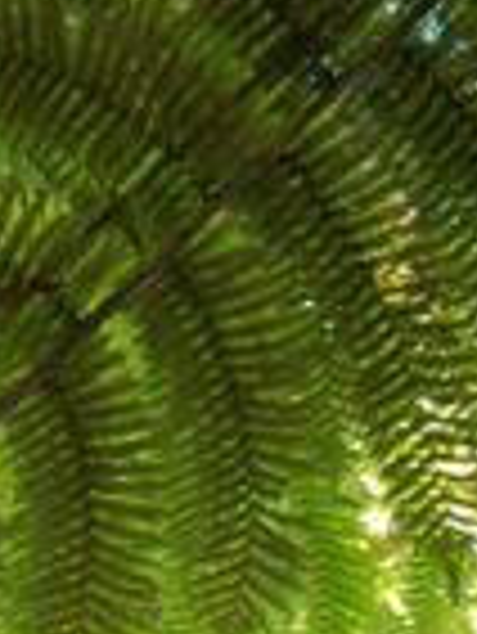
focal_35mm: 92
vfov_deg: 21.0
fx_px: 1688
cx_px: -92
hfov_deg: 15.5
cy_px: 513
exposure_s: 1/13
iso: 100
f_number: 3.5
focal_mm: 18
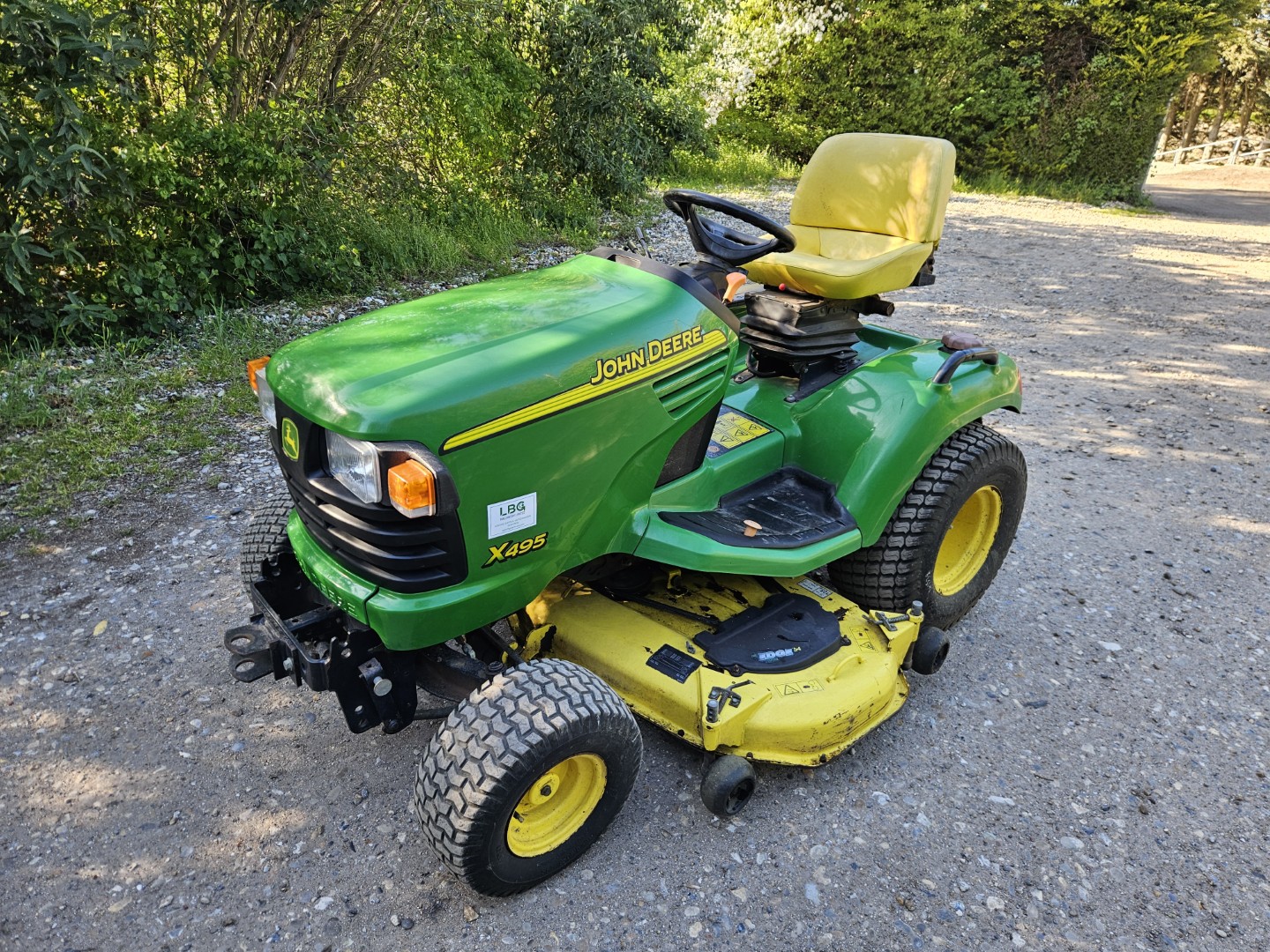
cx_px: 635
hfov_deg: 73.9
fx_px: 844
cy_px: 476
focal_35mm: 23
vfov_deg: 58.9
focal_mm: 5.4
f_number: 1.8
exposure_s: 1/180
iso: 40
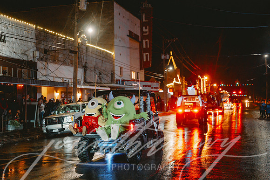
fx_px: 375
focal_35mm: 50
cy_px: 90
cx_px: 135
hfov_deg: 39.6
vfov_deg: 27.0
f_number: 1.8
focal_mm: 50
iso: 5000
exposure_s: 1/640
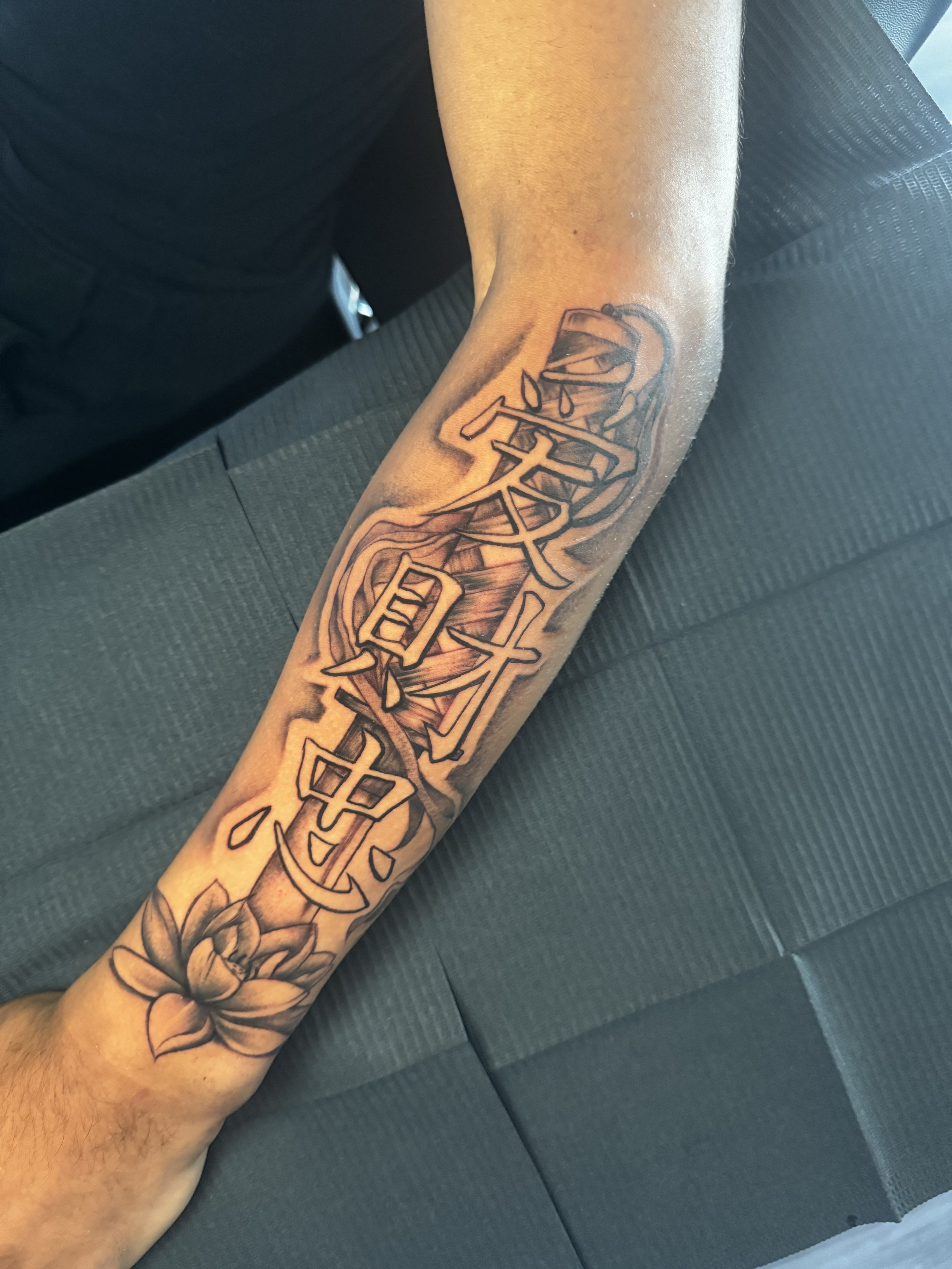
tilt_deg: -61.1
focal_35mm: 24
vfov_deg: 71.6
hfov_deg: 56.8
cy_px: 634
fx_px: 880
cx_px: 476
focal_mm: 6.86
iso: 1000
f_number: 1.78
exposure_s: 1/40
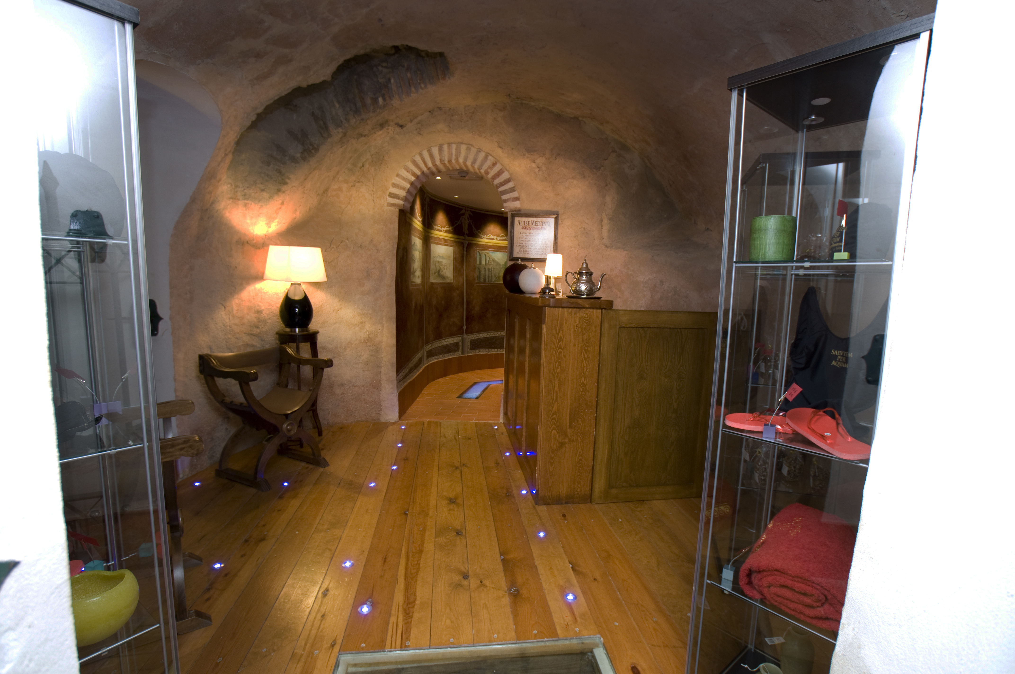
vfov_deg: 71.9
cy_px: 337
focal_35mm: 16
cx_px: 508
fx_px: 465
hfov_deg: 95.0
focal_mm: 11
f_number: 4.5
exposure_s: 1/5
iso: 200
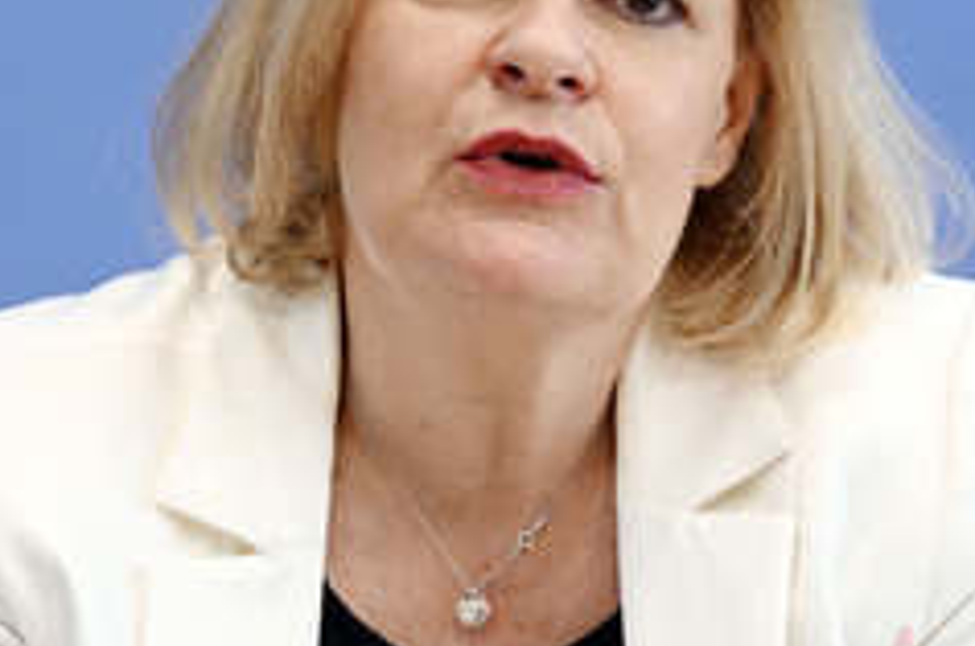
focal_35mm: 343
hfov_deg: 6.0
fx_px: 9271
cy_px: 185
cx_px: 525
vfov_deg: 4.0
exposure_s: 1/800
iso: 3200
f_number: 5.6
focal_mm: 180
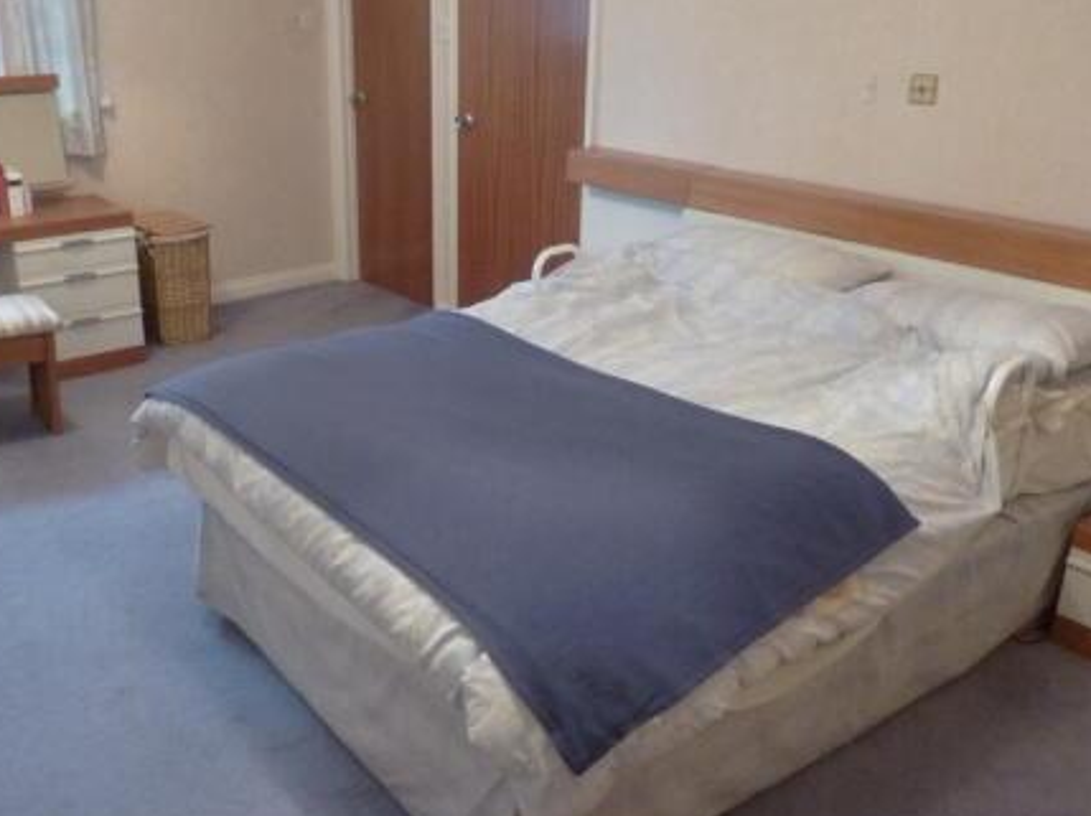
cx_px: 418
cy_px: 388
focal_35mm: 34
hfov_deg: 53.5
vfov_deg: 41.7
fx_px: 1071
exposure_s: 1/15
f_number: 3.3
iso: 400
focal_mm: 4.1
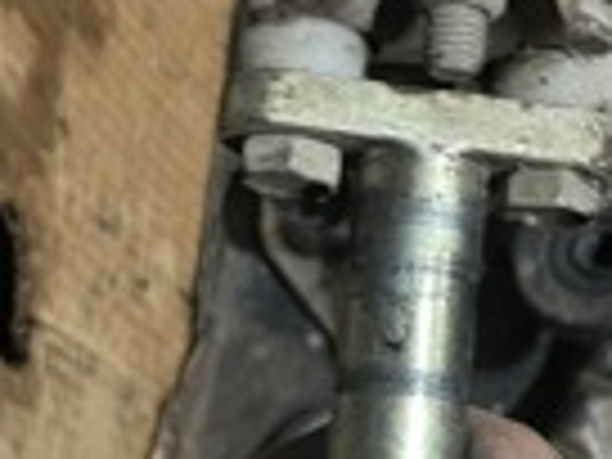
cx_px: 405
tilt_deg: -67.3
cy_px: 220
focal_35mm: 92
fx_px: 1627
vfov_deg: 16.1
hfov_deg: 21.2
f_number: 1.6
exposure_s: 1/25
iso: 640
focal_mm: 5.1
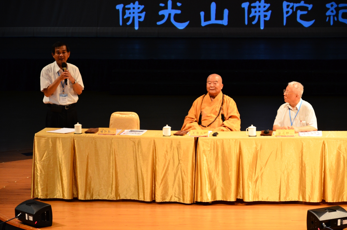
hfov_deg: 13.1
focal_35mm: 158
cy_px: 115
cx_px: 174
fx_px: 1515
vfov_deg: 8.7
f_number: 5.6
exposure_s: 1/50
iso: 1600
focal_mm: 105
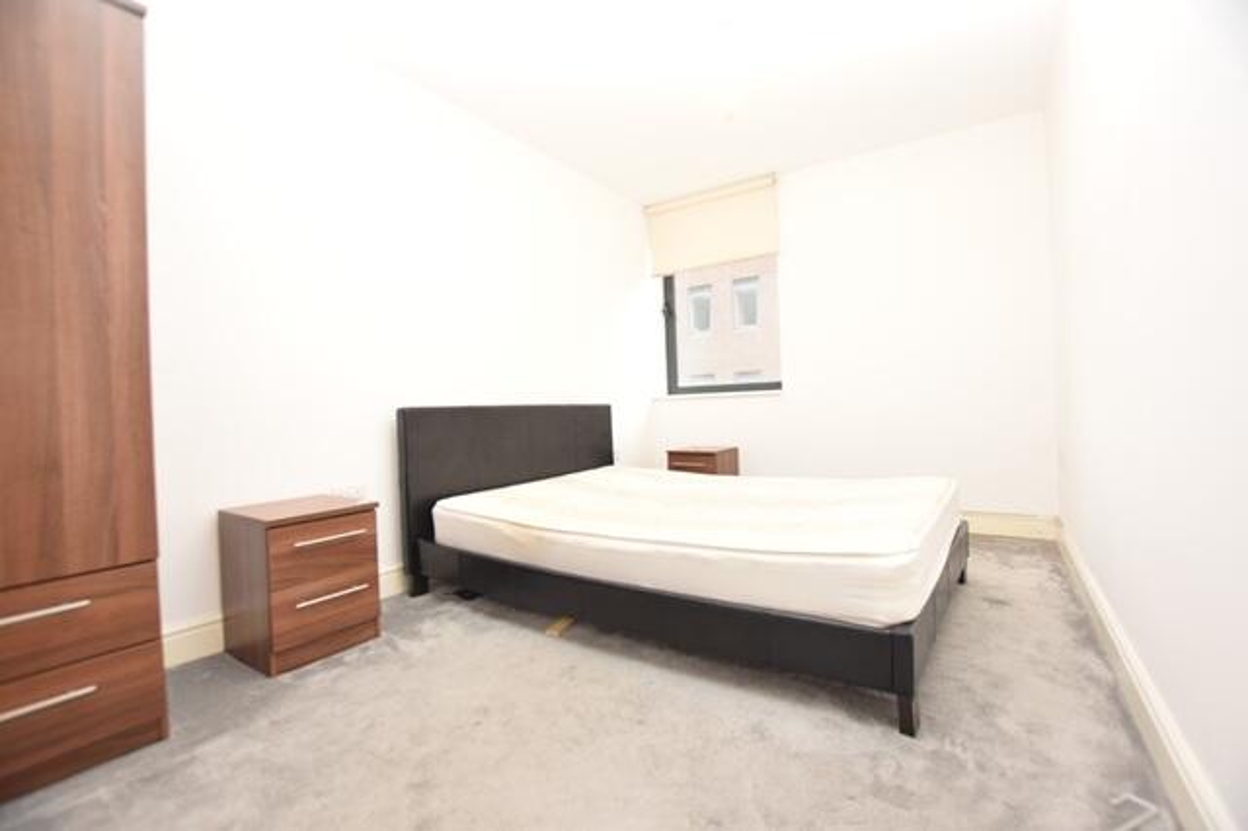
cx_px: 624
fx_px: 520
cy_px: 416
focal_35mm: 15
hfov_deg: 100.4
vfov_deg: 77.3
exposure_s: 1/80
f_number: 4.5
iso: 800
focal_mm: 10
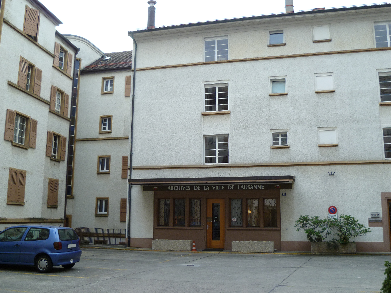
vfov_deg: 38.7
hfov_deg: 50.1
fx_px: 418
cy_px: 146
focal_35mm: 37
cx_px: 196
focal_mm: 6.6
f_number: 3.1
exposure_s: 1/100
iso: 80
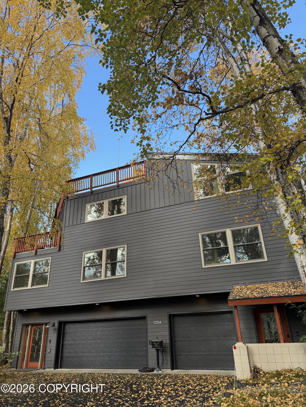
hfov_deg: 56.8
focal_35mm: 24
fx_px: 283
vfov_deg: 71.6
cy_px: 204
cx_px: 153
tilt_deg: +24.5
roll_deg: +2.8
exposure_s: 1/510
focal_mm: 6.76
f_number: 1.78
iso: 100
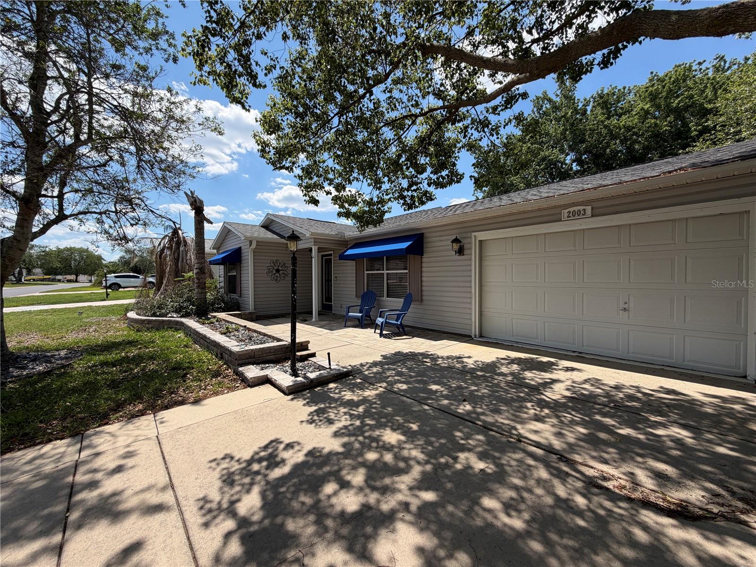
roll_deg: +0.2
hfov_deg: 102.1
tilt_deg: +0.0
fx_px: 306
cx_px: 378
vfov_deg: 85.7
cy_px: 284
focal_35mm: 14
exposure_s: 1/770
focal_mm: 2.22
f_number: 2.2
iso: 20
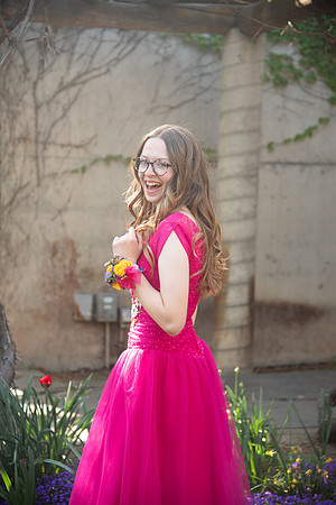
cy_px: 252
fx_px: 1190
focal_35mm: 85
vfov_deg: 23.9
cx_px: 168
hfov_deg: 16.1
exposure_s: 1/125
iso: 250
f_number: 4
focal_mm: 85
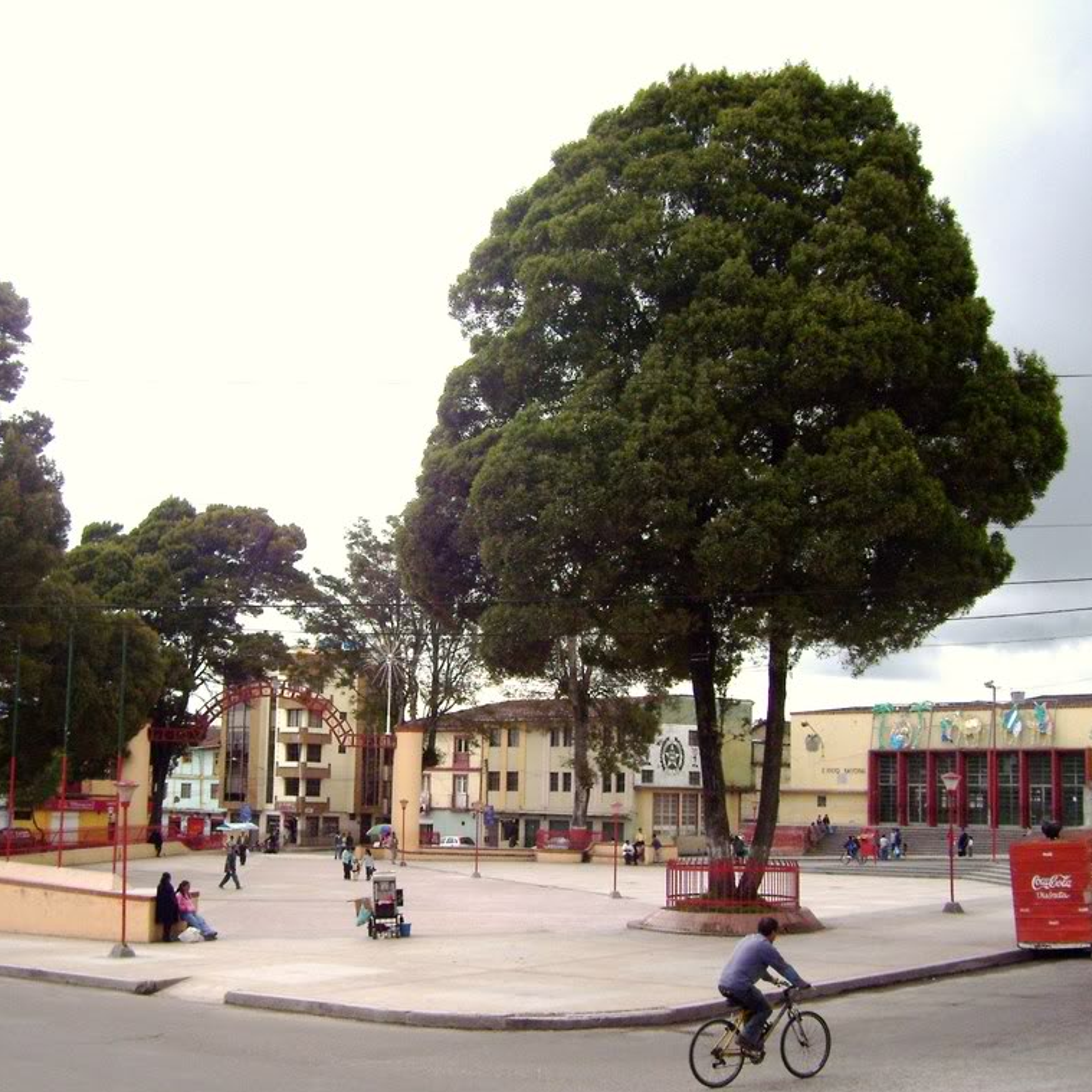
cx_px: 388
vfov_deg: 39.2
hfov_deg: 38.8
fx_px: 1535
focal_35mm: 43
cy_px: 552
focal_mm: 6
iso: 80
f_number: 4.8
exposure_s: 1/800
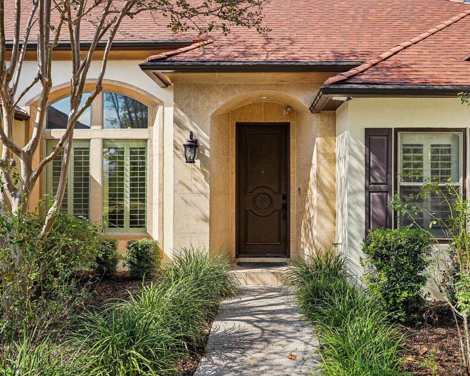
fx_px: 467
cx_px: 259
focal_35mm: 34
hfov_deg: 53.3
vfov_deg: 43.9
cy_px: 187
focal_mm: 29.5
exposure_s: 1/160
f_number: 8
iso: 100
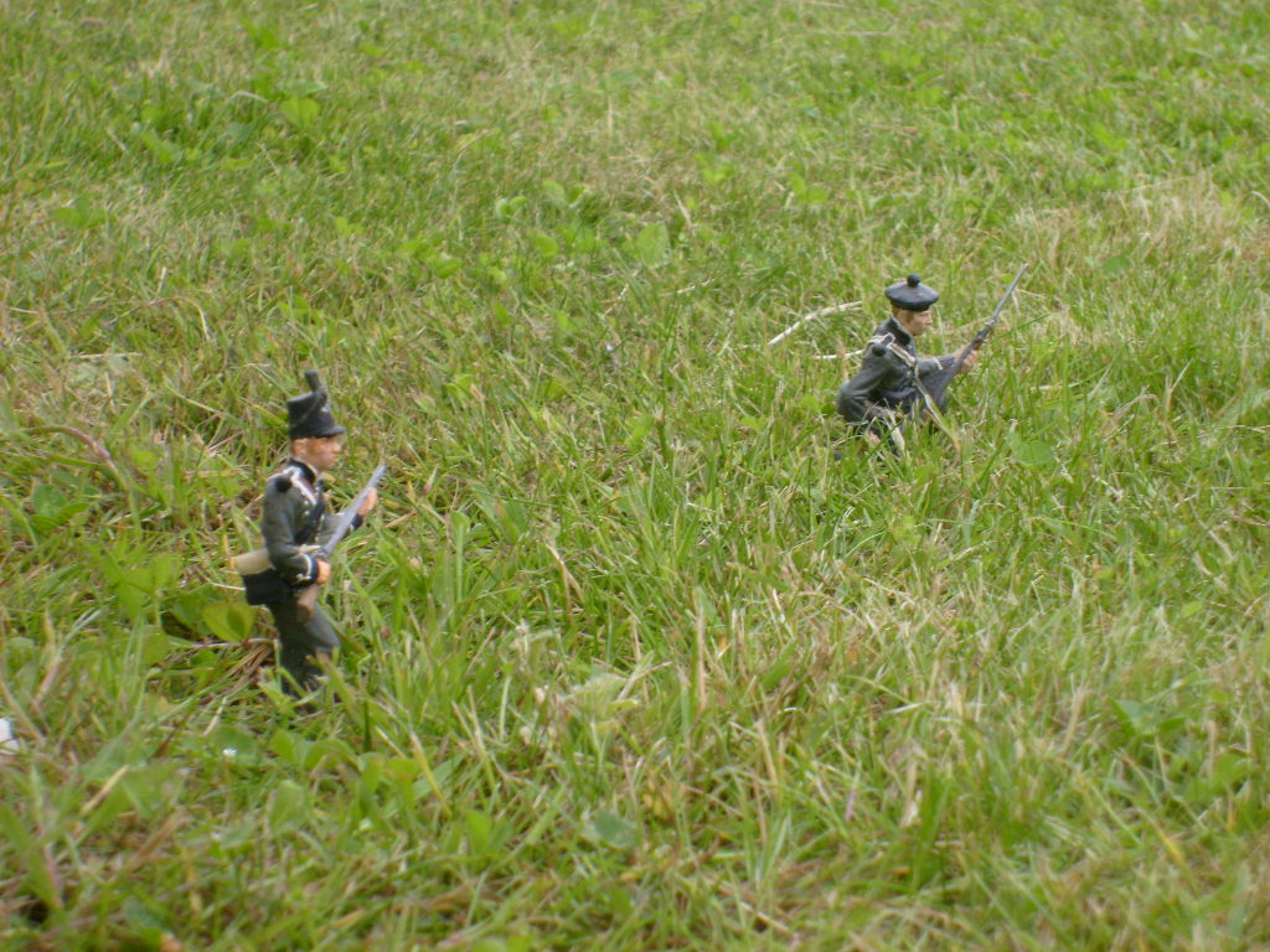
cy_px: 476
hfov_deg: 18.5
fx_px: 3889
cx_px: 635
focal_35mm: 106
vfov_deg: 14.0
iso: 80
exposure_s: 1/180
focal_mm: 17.4
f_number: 4.9
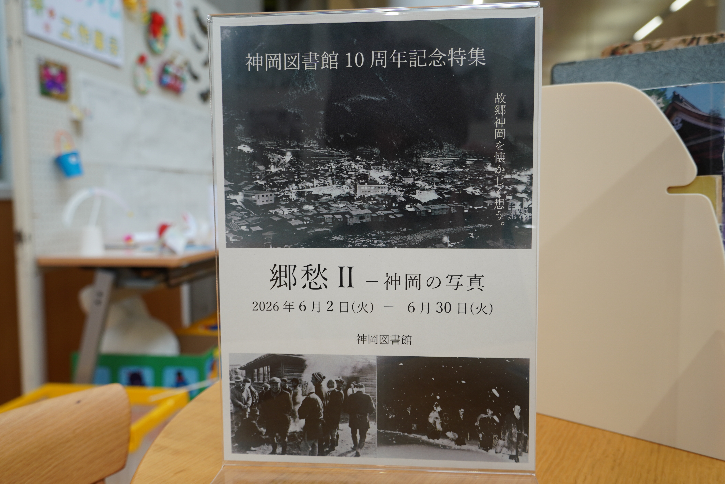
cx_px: 362
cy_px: 242
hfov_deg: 57.2
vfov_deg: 40.0
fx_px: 665
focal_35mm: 33
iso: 160
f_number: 4
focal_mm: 22
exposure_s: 1/60
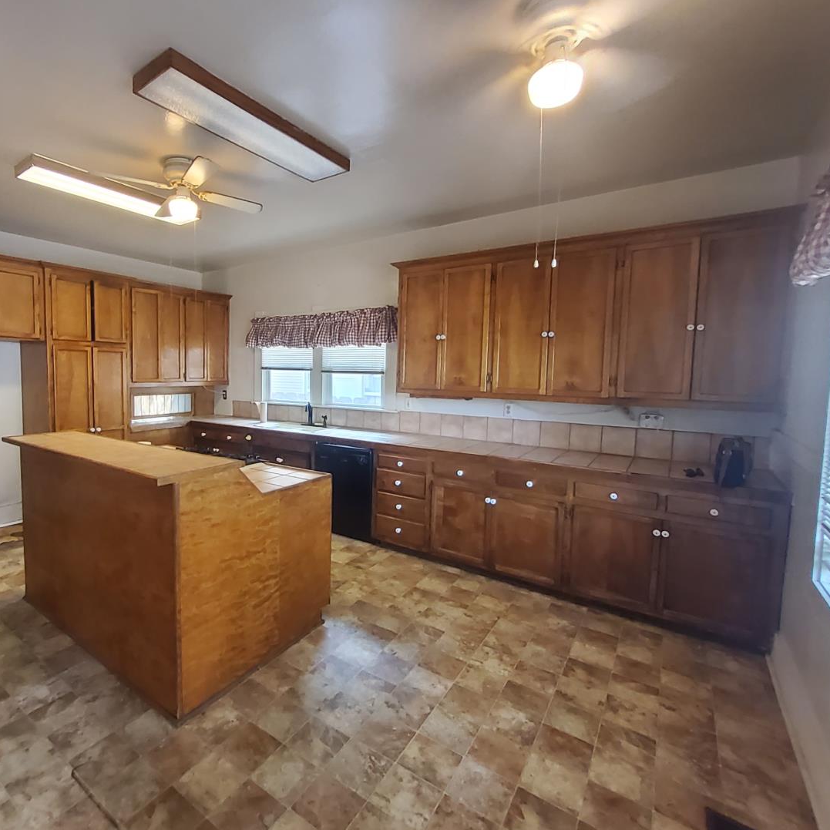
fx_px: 434
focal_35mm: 16
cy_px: 407
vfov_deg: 87.4
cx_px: 291
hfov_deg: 85.0
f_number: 2.2
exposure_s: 1/30
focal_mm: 1.13
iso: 250
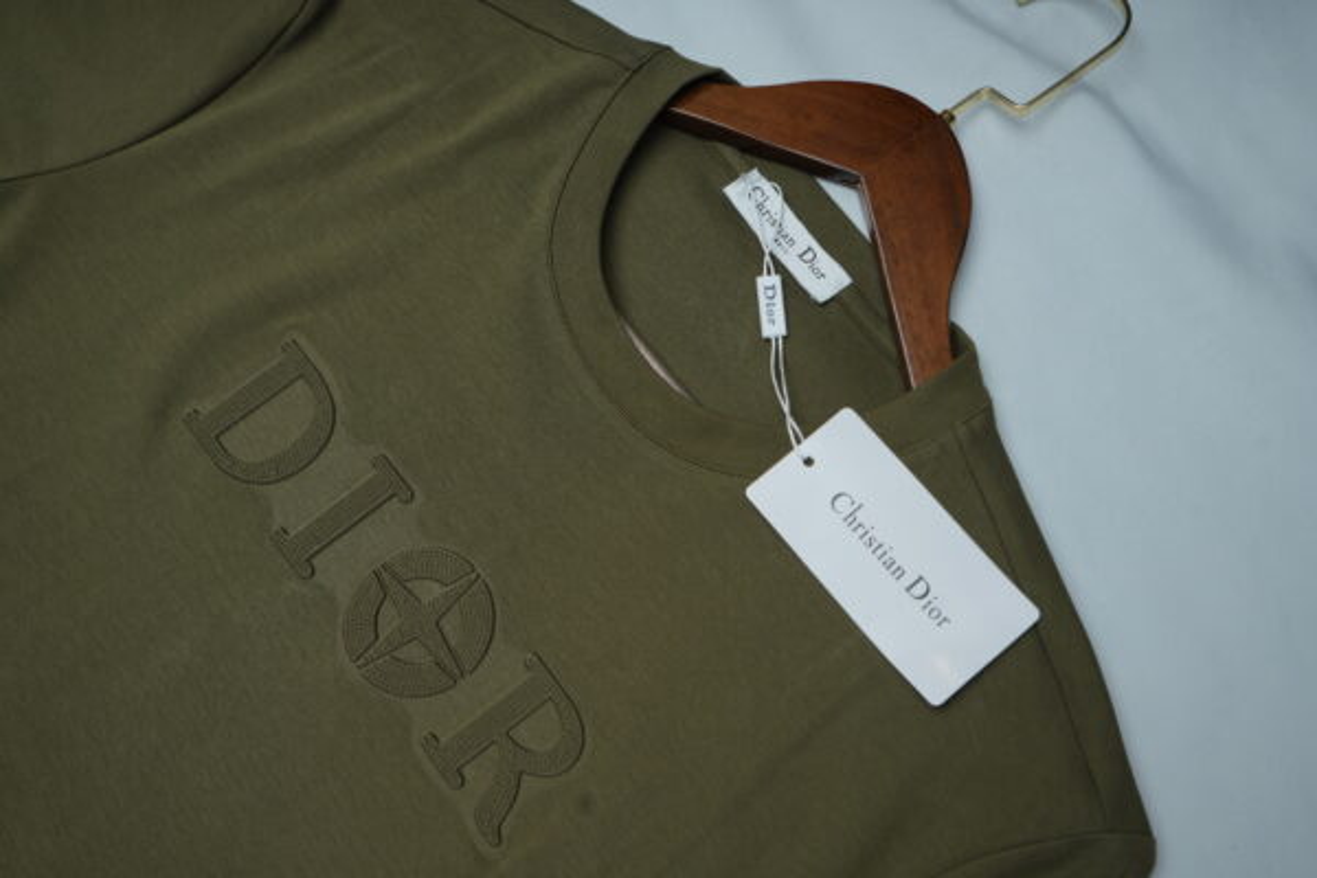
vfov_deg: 43.6
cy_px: 439
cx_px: 658
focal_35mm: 30
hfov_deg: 61.9
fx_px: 1097
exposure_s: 1/200
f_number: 6.3
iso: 250
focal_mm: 30
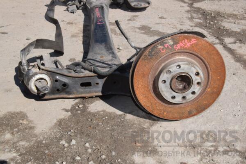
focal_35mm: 48
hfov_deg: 41.1
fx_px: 328
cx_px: 123
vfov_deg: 28.1
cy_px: 82
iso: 800
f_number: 29
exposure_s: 1/200
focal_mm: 32
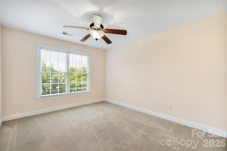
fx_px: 88
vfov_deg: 81.2
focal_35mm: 14
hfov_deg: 104.2
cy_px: 76
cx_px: 114
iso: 100
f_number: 11
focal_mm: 14
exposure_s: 1/5
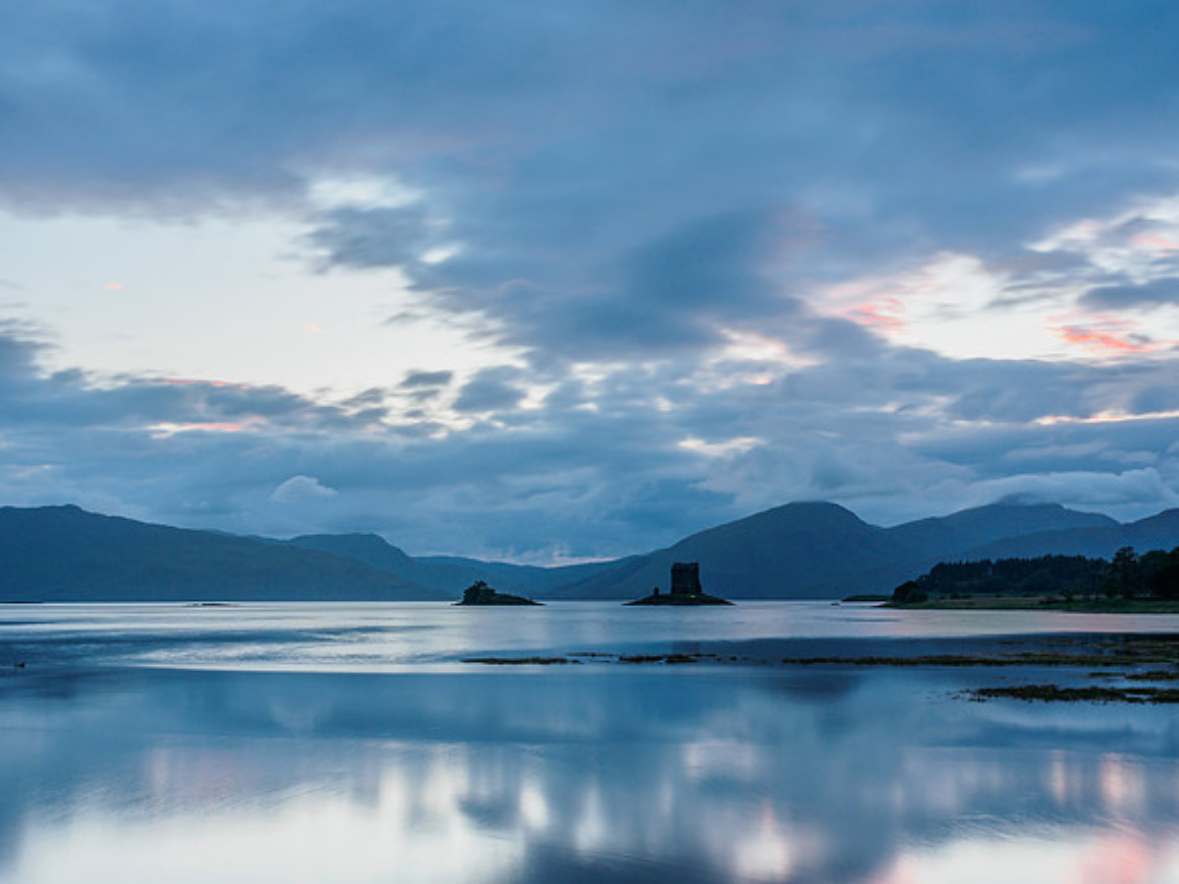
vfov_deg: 30.3
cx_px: 590
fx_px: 1635
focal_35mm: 48
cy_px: 442
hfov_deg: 39.7
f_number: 7.1
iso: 200
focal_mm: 24
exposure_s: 5
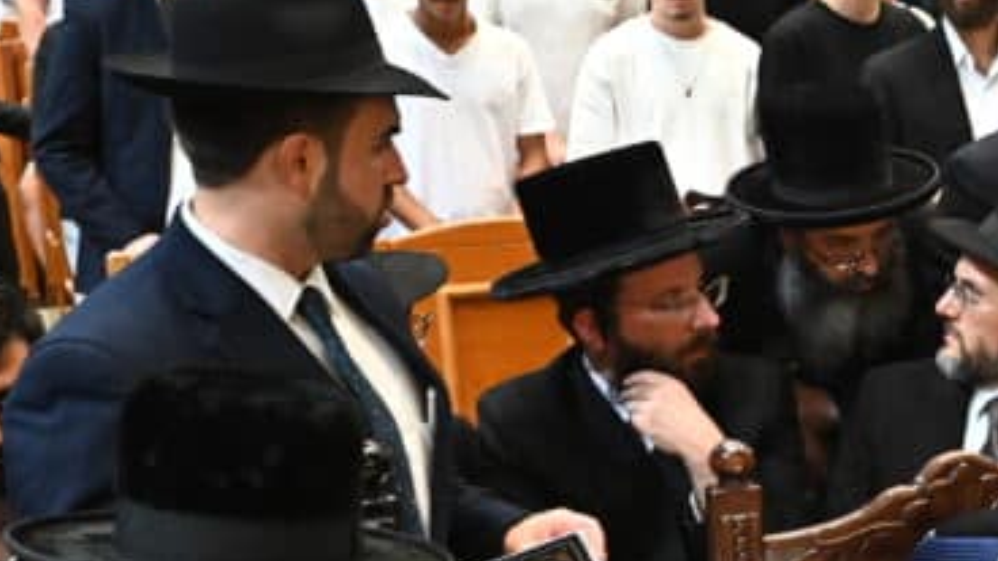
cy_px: 458
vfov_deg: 17.1
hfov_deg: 26.6
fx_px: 1852
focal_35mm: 70
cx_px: 1218
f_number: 4.5
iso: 3200
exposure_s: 1/125
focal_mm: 24
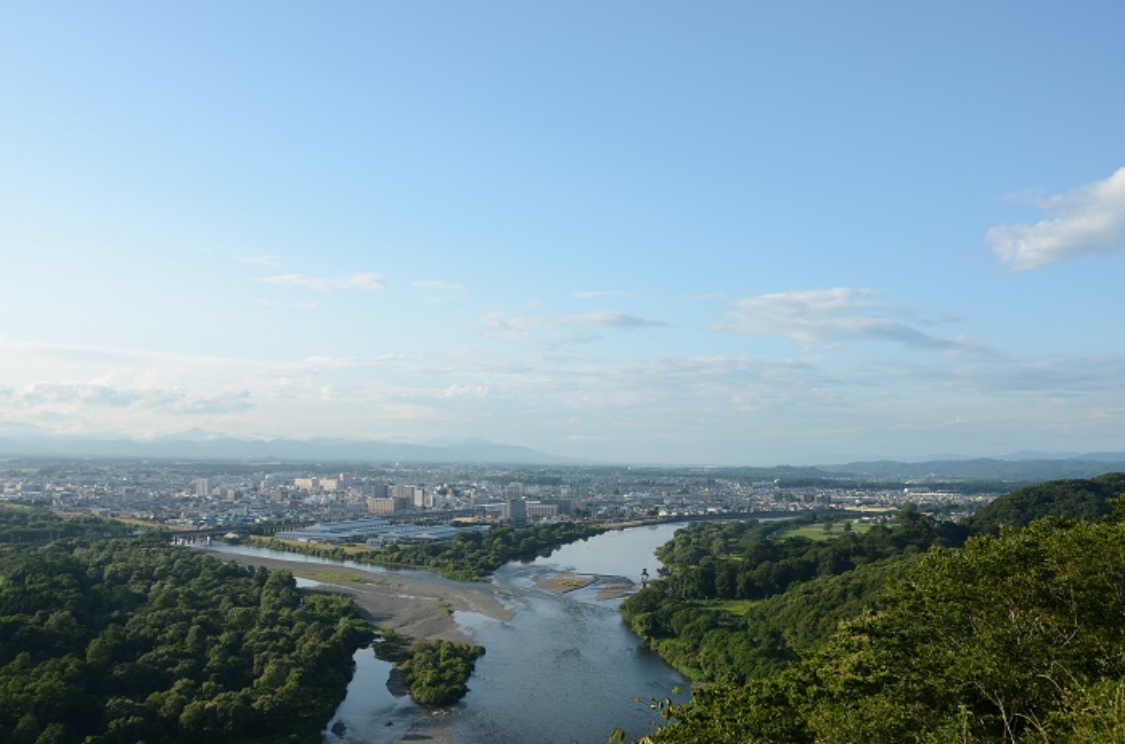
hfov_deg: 57.3
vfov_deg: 39.8
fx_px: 1029
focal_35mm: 33
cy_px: 372
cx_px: 562
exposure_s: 1/200
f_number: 7.1
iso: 100
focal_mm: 22
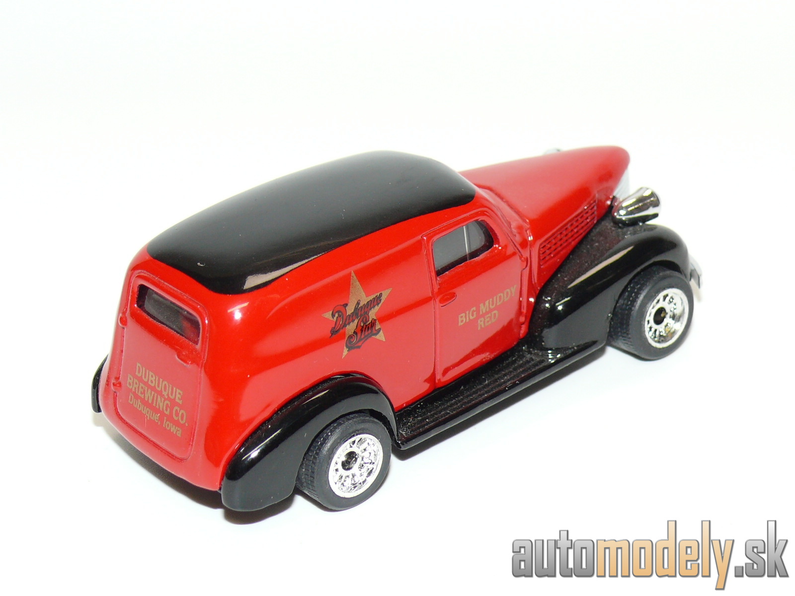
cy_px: 298
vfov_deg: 15.2
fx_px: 2228
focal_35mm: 97
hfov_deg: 20.2
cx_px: 398
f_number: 4
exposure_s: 1/30
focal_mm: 13.1
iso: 100
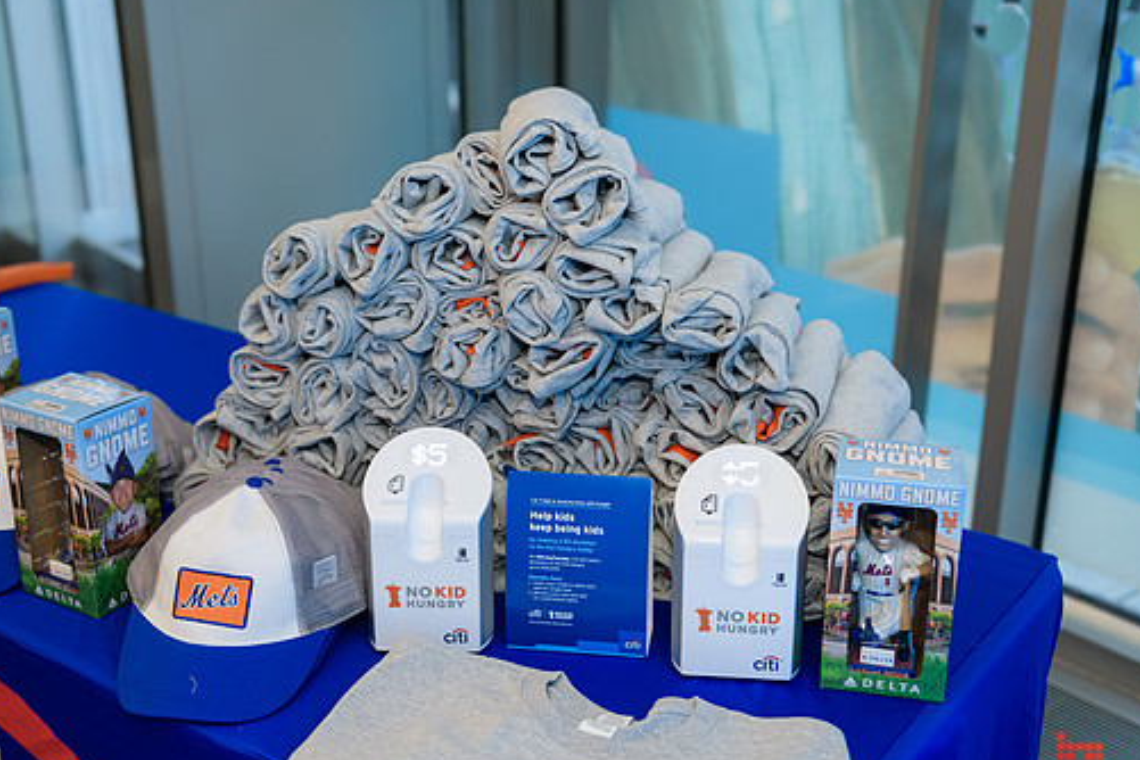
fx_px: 1393
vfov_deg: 30.5
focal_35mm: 44
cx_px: 557
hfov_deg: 44.5
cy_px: 411
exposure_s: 1/125
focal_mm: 38
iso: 400
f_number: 3.2
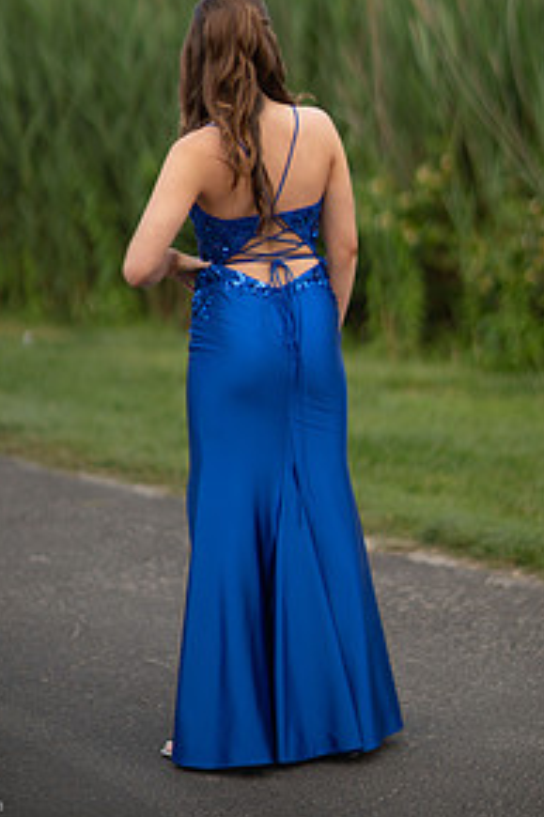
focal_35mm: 132
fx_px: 2995
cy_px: 194
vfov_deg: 15.5
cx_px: 268
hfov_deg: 10.4
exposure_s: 1/3200
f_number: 1.3
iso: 100
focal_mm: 85
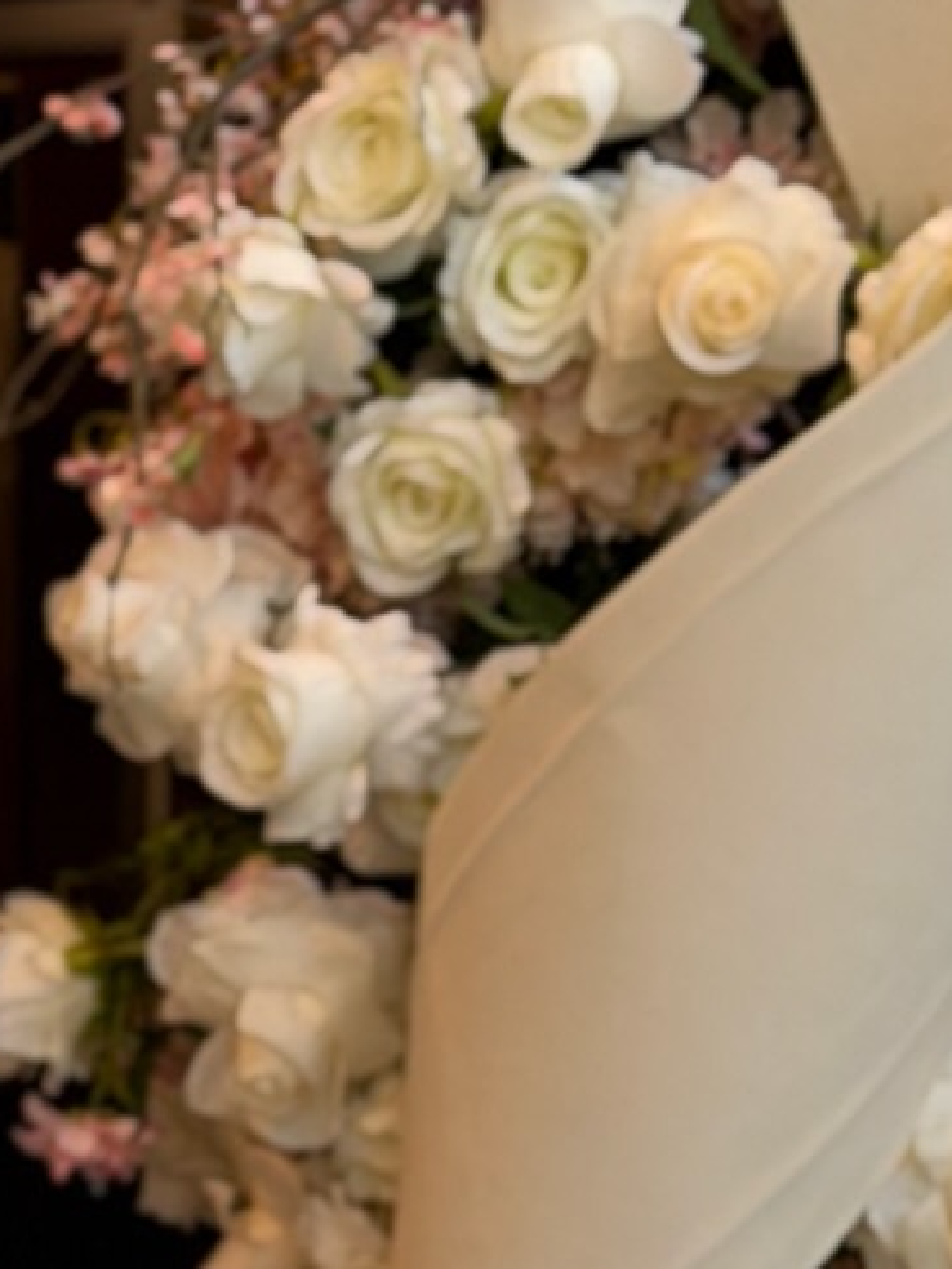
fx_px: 7334
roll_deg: +0.8
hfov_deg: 7.2
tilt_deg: -4.0
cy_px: 1300
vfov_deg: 9.8
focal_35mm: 200
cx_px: -818
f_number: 1.78
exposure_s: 1/361
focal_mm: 6.76
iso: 64
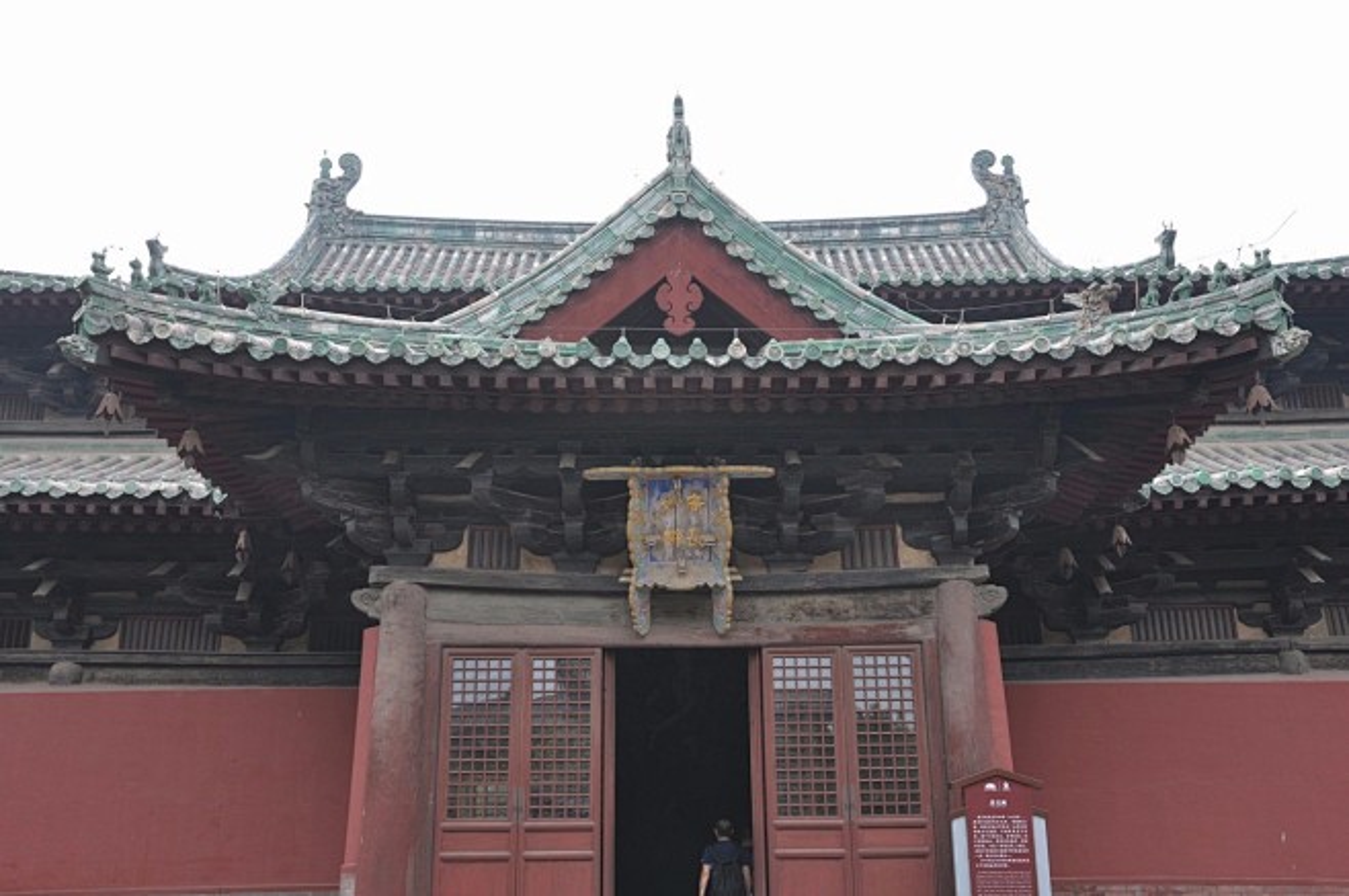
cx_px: 674
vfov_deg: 35.4
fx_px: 1403
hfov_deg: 51.3
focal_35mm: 38
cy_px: 448
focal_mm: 25
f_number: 9
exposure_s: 1/50
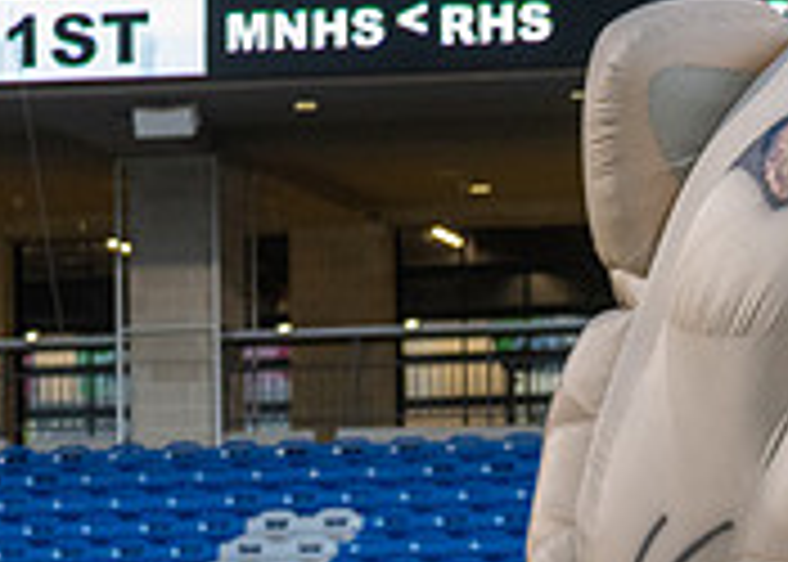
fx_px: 6311
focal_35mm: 282
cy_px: 808
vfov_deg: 5.1
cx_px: 906
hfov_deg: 7.1
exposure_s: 1/1000
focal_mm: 70
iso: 2000
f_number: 2.8
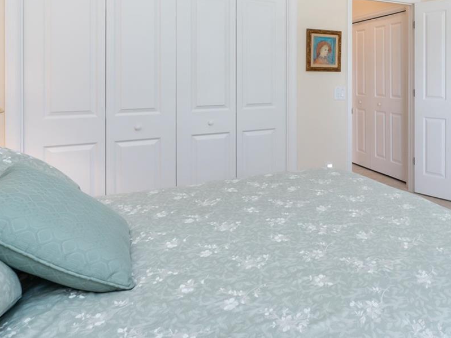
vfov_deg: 47.9
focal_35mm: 28
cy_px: 92
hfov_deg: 59.9
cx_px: 336
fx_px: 367
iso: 400
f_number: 7.1
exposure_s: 1/8
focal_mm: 14.6
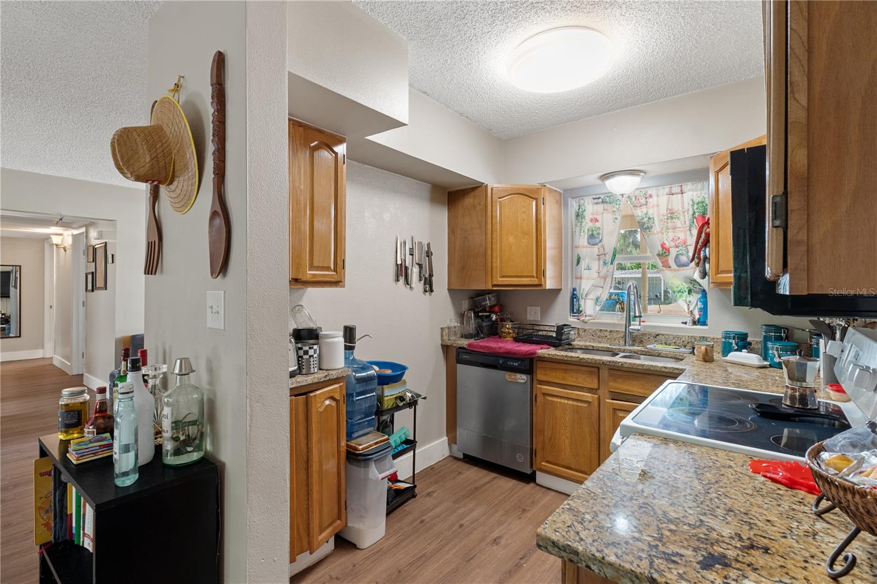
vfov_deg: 72.0
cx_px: 438
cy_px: 292
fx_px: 402
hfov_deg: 95.0
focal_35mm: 16
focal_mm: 11
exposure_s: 2
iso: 250
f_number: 8
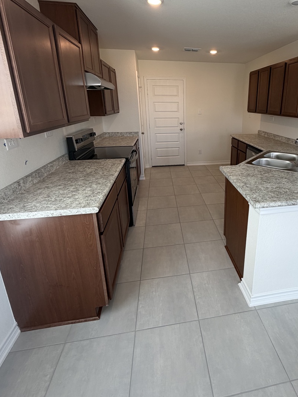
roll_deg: +1.3
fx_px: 218
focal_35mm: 19
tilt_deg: -15.5
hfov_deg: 66.9
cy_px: 165
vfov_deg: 83.9
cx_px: 198
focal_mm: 2.22
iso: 80
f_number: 2.2
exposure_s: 1/120
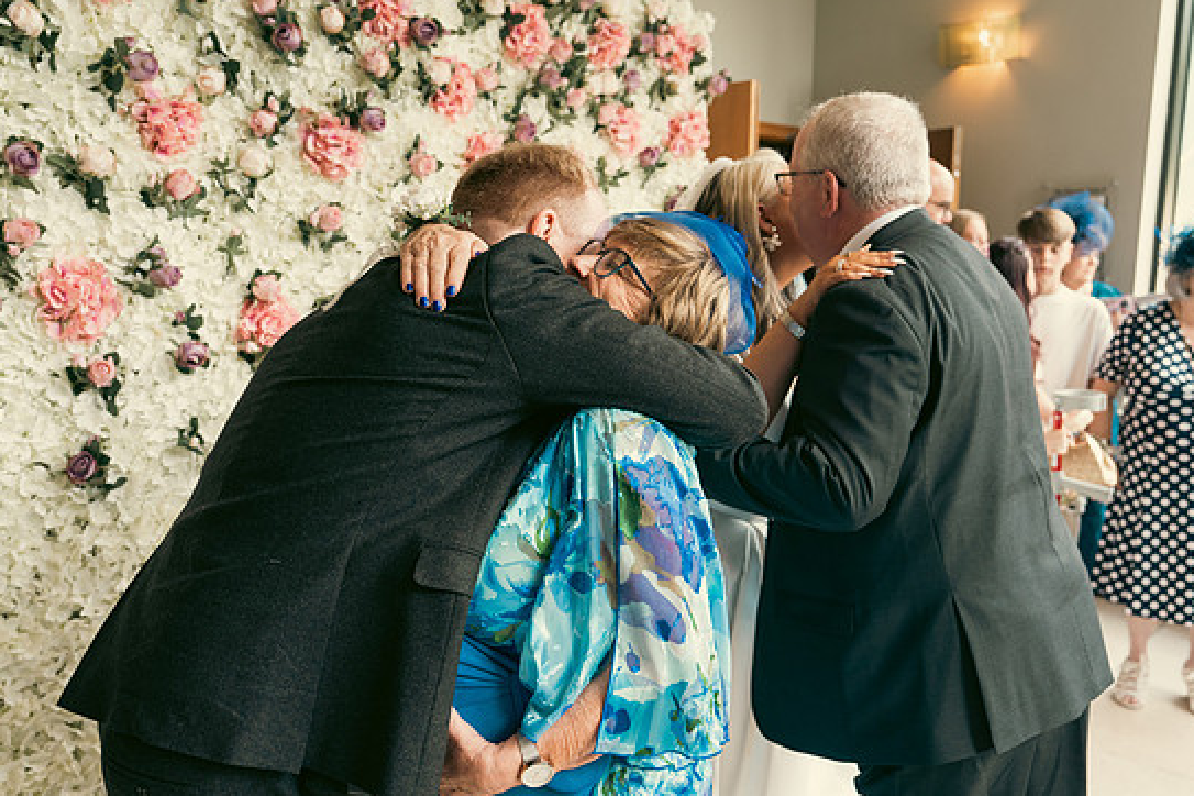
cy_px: 417
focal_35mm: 31
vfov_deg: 42.3
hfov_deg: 60.3
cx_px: 578
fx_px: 1028
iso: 640
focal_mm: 29
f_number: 3.5
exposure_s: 1/160
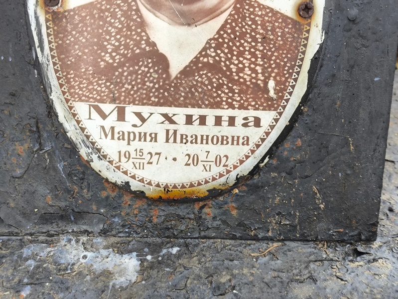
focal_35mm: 50
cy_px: 150
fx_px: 575
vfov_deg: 29.1
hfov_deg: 38.2
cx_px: 199
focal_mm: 4.71
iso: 64
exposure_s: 1/120
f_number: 1.7
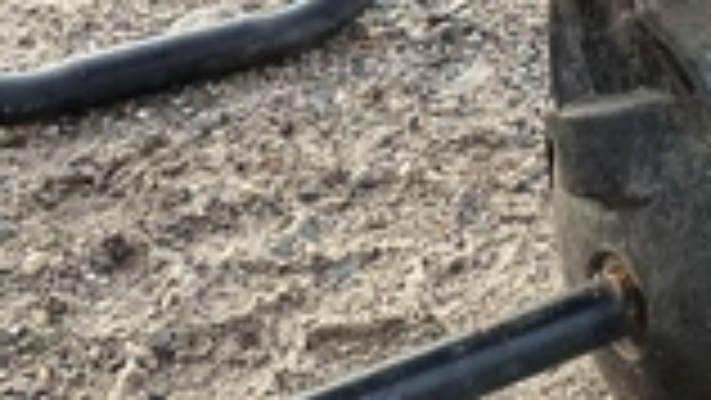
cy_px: -58
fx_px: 1509
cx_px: 580
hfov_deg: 26.0
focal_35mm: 80
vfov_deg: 14.7
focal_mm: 3
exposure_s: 1/65
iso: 64
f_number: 1.8
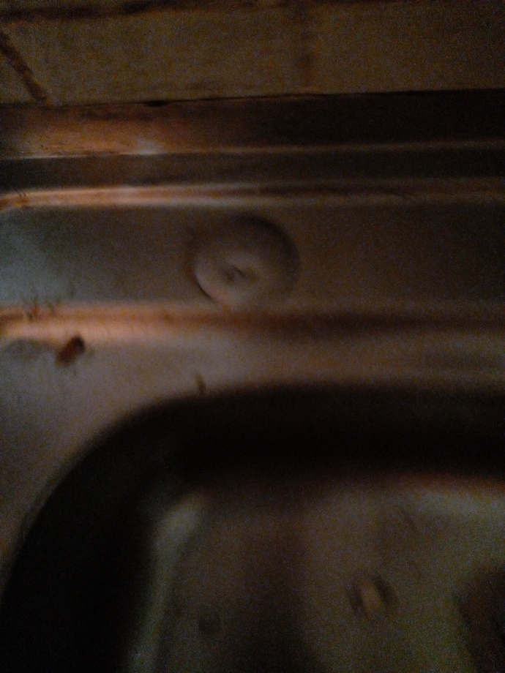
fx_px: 525
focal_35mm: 27
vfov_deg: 65.3
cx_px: 252
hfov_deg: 51.4
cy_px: 336
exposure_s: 1/10
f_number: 1.9
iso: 1250
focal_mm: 3.6
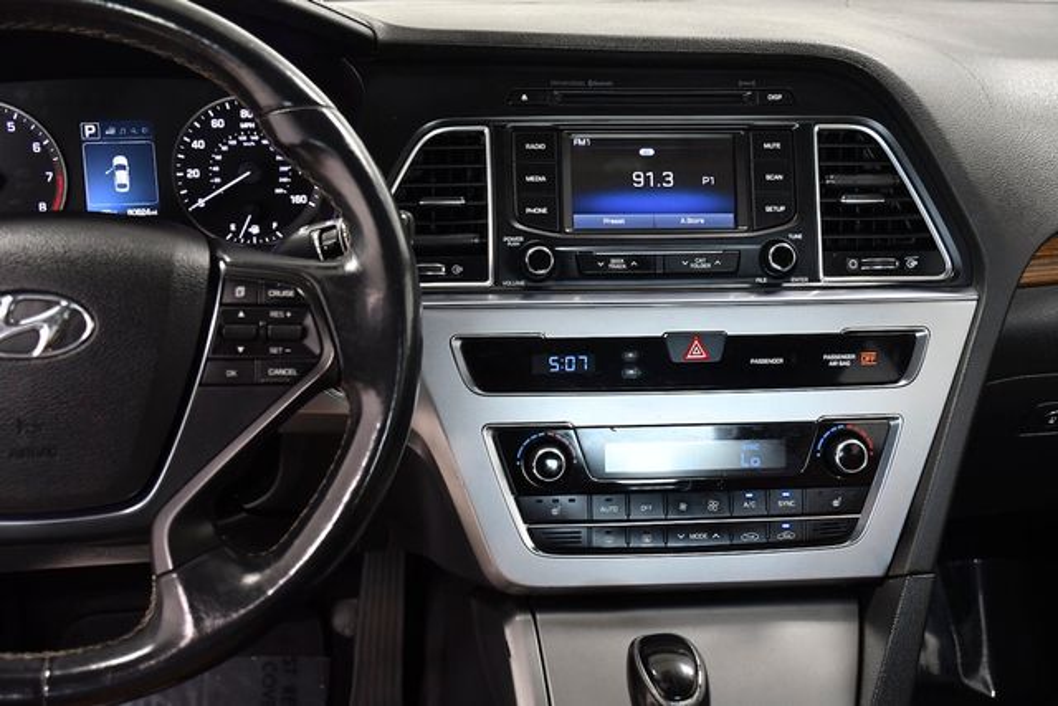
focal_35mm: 40
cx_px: 529
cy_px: 353
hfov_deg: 48.4
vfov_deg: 33.4
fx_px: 1176
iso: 1000
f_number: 5
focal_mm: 27
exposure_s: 1/80
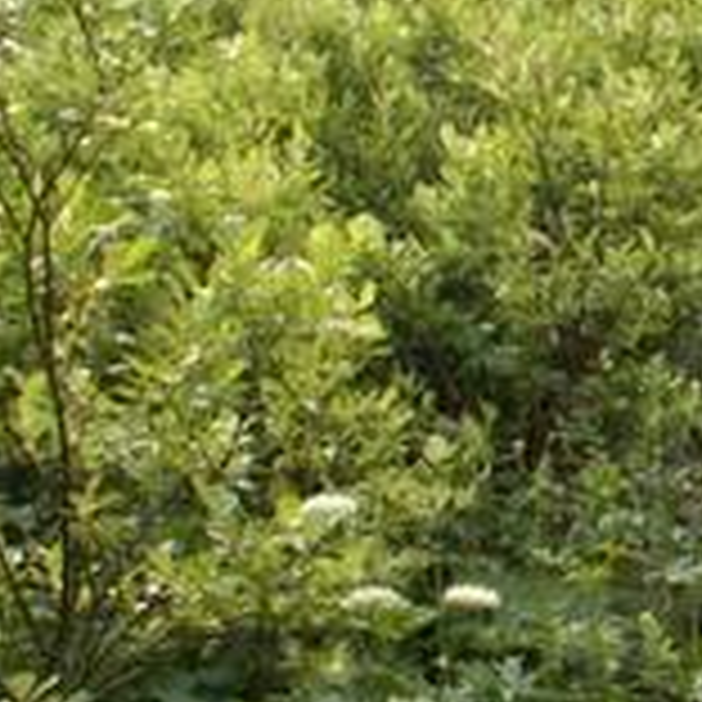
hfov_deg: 13.3
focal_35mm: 127
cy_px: 324
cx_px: 891
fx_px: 2914
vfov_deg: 13.7
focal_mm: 5.86
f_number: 3.2
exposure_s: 1/50
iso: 50
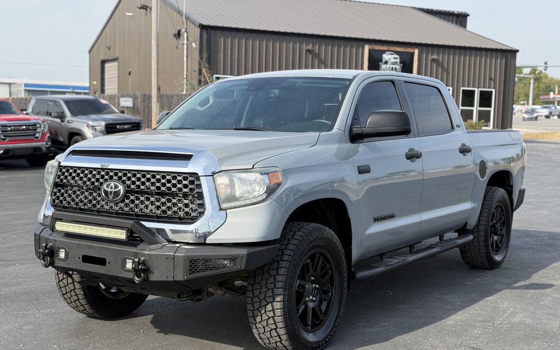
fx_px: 778
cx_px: 280
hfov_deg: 39.6
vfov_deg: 25.3
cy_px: 193
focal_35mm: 51
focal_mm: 6.76
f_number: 1.78
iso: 64
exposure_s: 1/1883
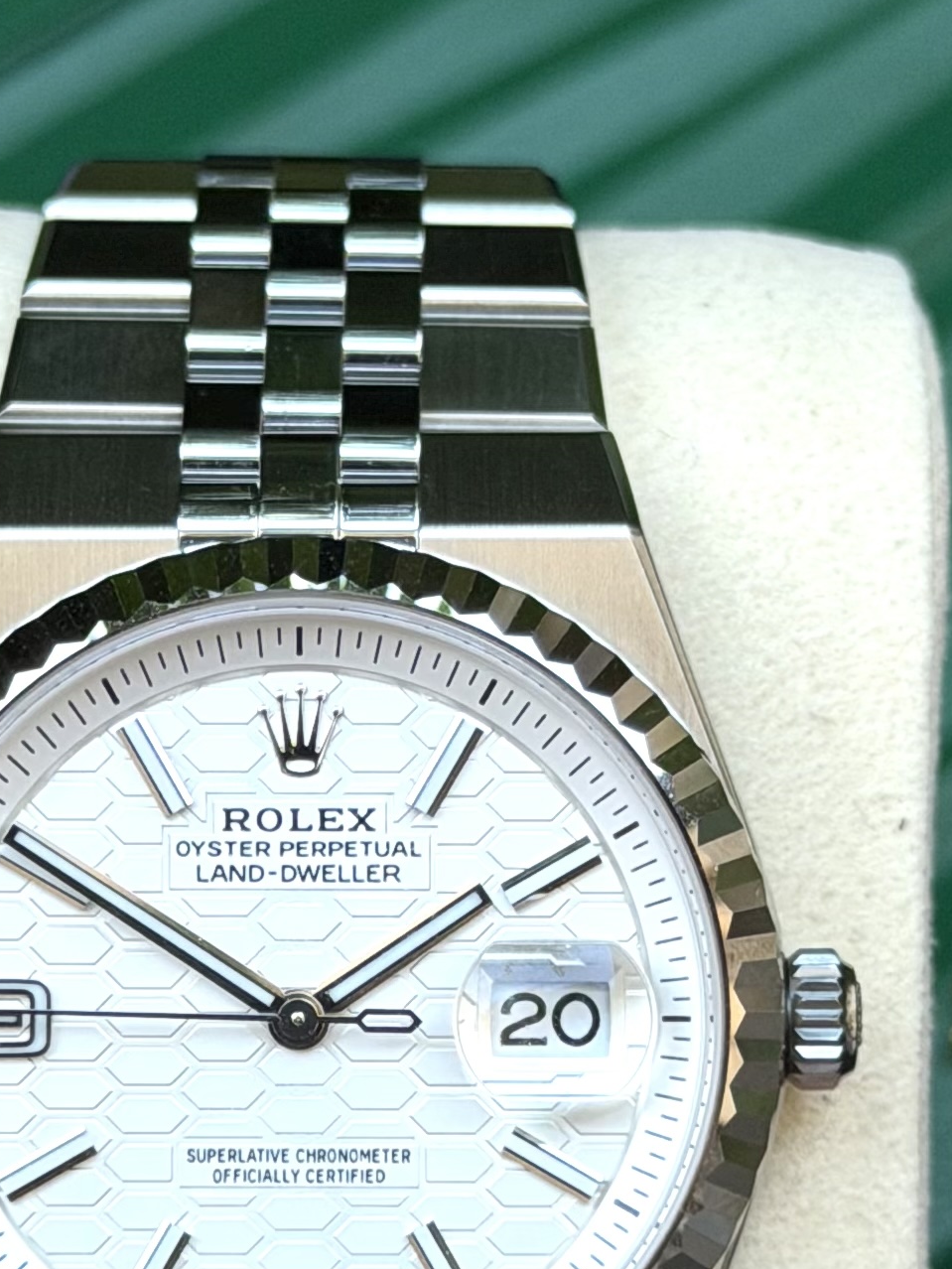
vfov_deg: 20.8
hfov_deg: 15.9
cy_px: 1026
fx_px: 3409
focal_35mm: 93
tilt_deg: -51.2
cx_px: 320
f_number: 1.78
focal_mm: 6.76
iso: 50
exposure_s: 1/221
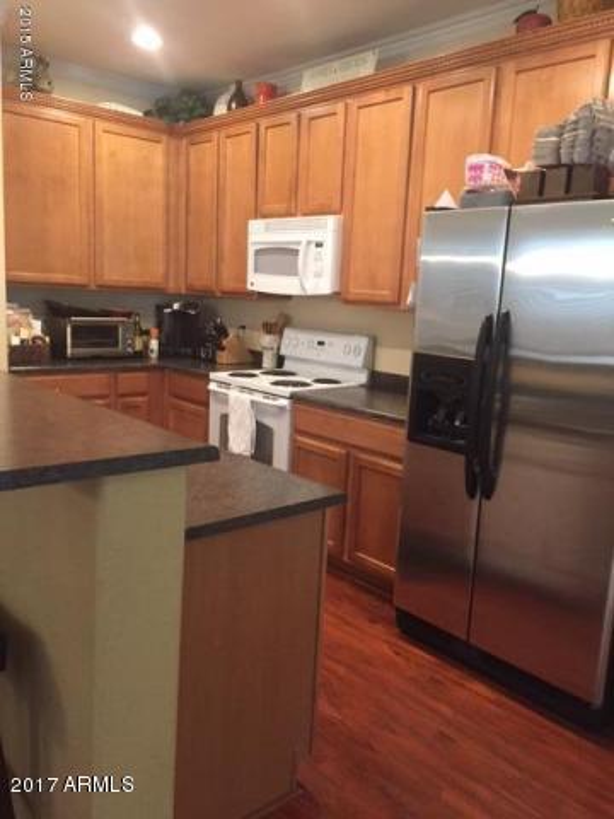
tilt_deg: -11.4
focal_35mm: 29
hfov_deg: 48.2
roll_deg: -1.5
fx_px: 686
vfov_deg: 61.7
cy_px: 410
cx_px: 307
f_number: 2.2
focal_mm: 4.15
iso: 250
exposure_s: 1/30
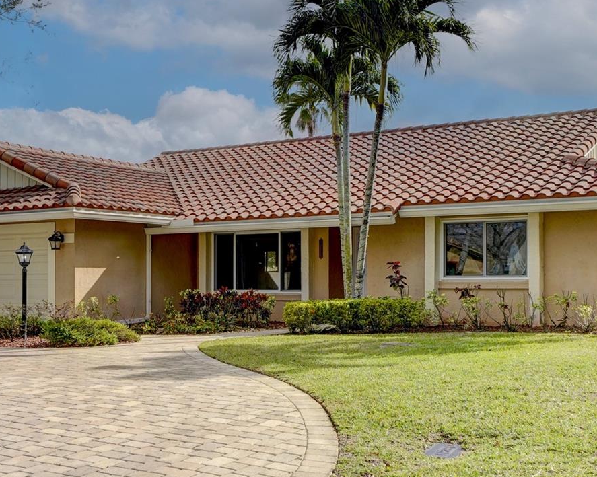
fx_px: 918
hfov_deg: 36.0
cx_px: 282
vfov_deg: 29.1
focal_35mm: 52
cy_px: 273
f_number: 8
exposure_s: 1/800
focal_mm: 24
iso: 400
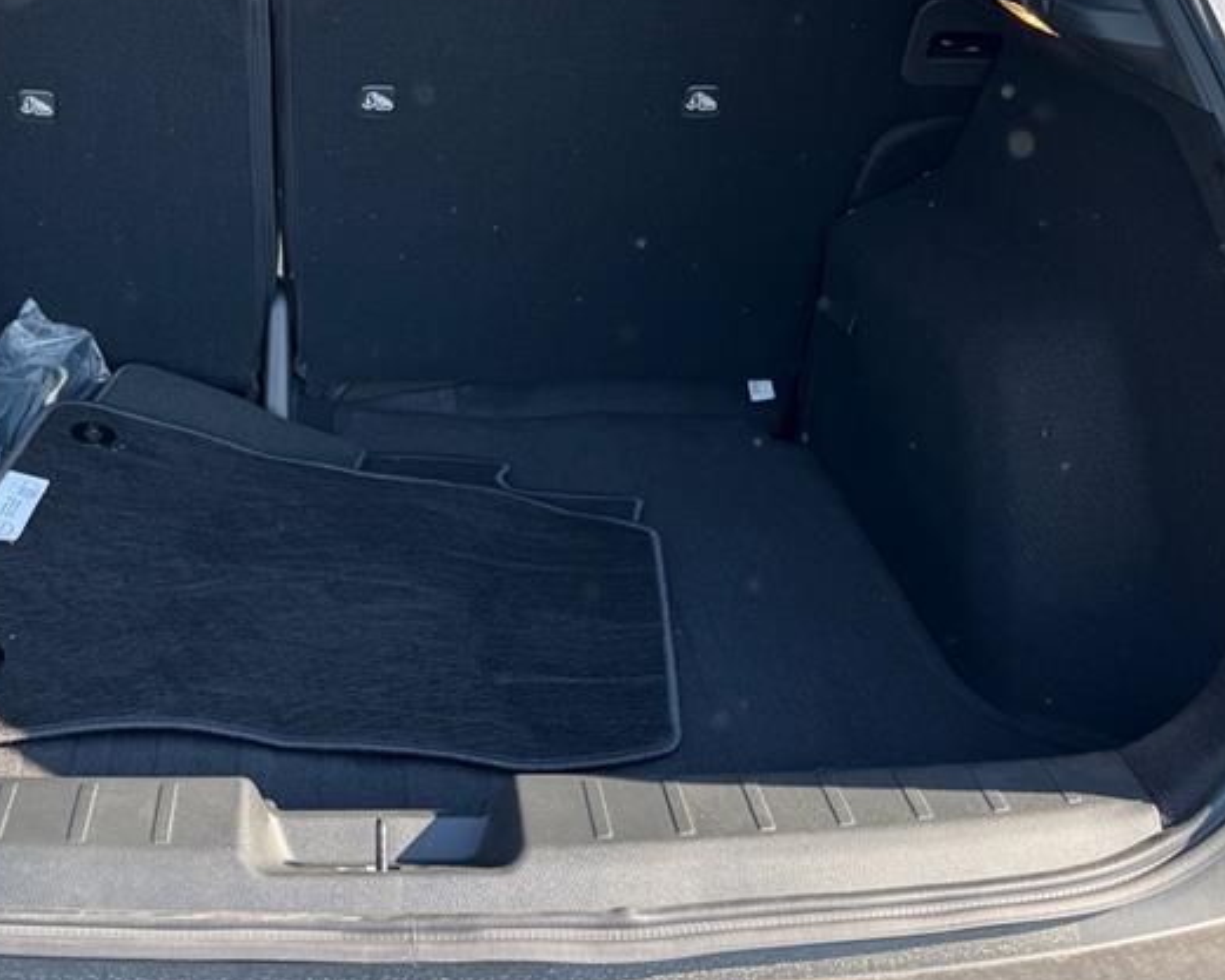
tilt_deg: -16.7
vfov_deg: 32.4
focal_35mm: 46
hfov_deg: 39.9
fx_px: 1668
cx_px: 419
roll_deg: +4.0
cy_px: 301
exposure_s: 1/280
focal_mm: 6.76
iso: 80
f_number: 1.78
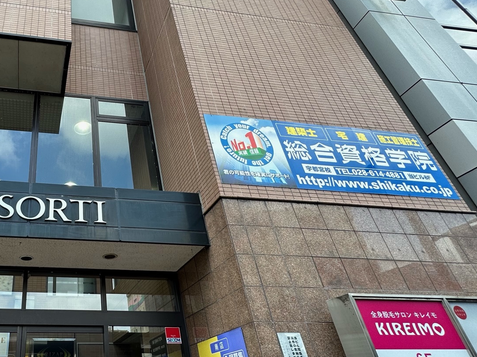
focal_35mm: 26
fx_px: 358
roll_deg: +1.2
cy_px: 192
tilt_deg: +31.0
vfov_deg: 53.0
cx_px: 79
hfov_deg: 60.5
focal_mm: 2.22
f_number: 2.2
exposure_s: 1/223
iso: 40
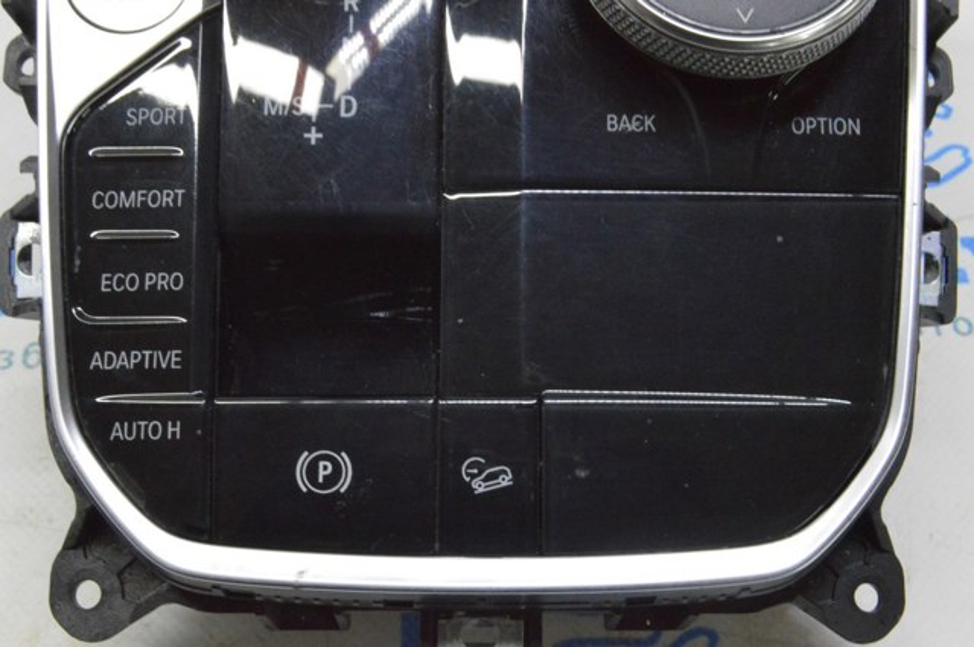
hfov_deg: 37.9
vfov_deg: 25.7
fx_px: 1419
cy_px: 324
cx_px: 487
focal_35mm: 52
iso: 6400
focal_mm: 35
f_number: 20
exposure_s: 1/20
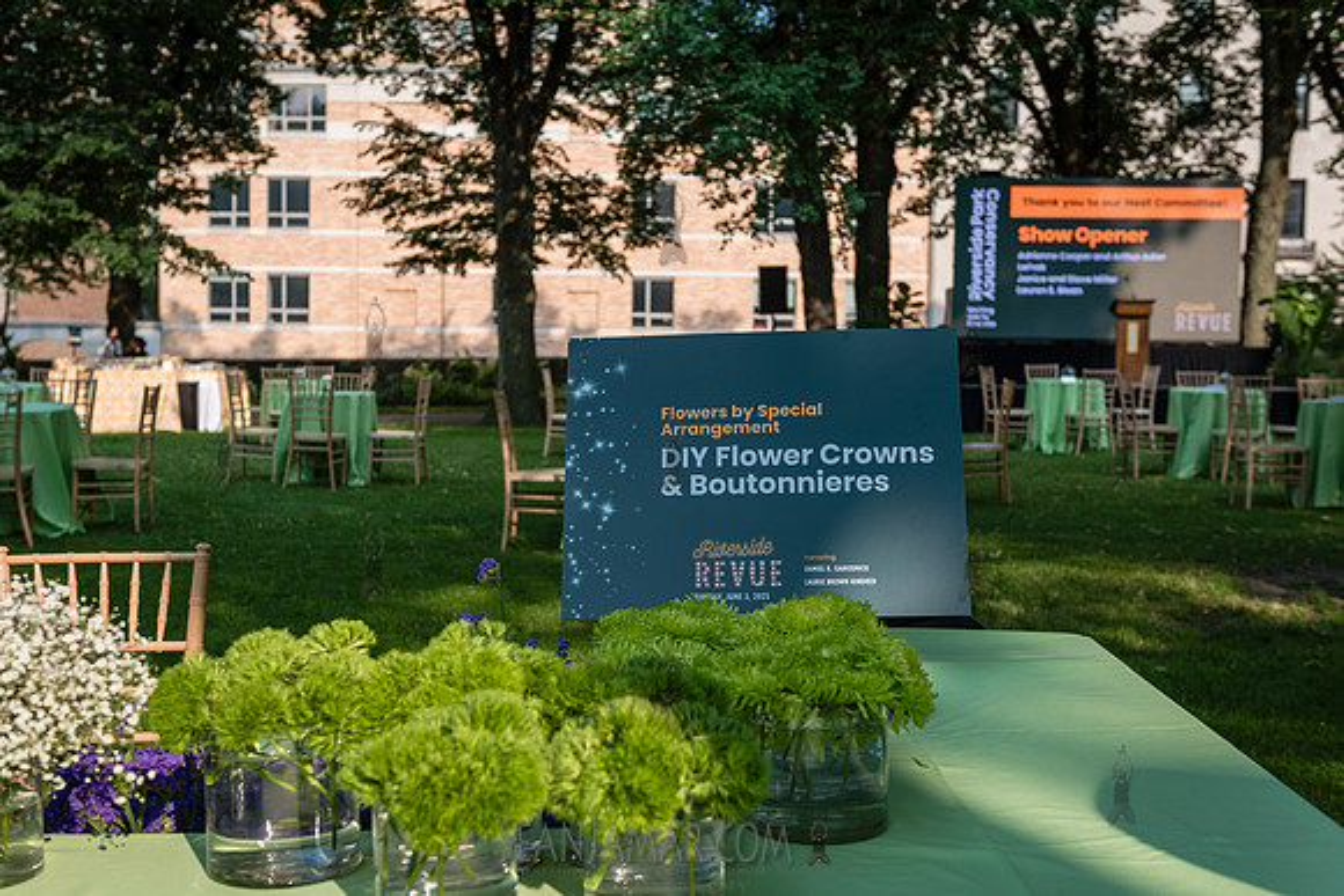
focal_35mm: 45
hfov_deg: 43.3
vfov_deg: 29.7
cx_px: 622
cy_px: 453
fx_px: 1691
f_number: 3.5
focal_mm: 40
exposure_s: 1/800
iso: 250
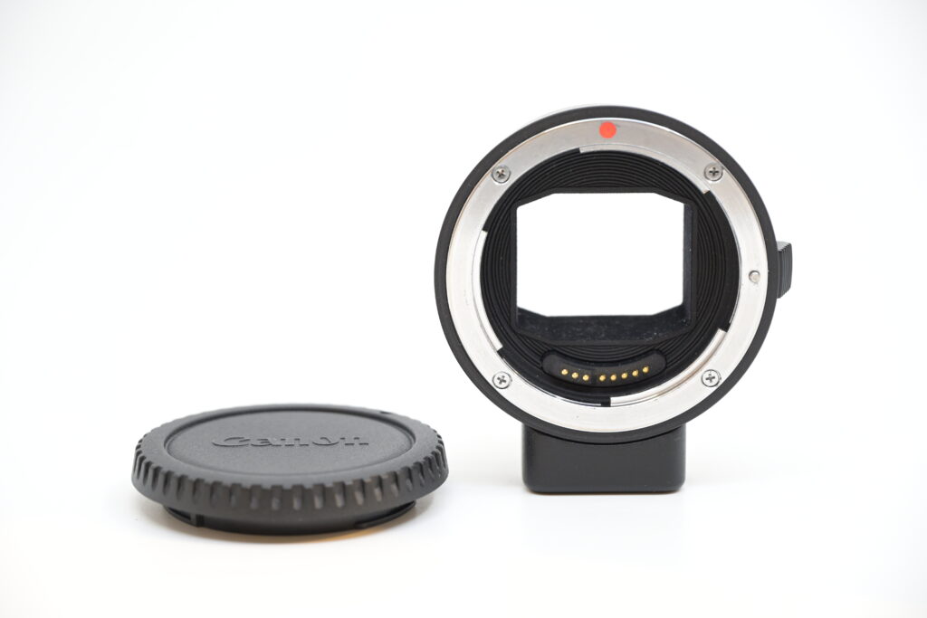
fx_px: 2472
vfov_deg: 14.3
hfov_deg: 21.2
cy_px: 309
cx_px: 464
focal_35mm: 96
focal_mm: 96
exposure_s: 1/250
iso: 1600
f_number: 6.3
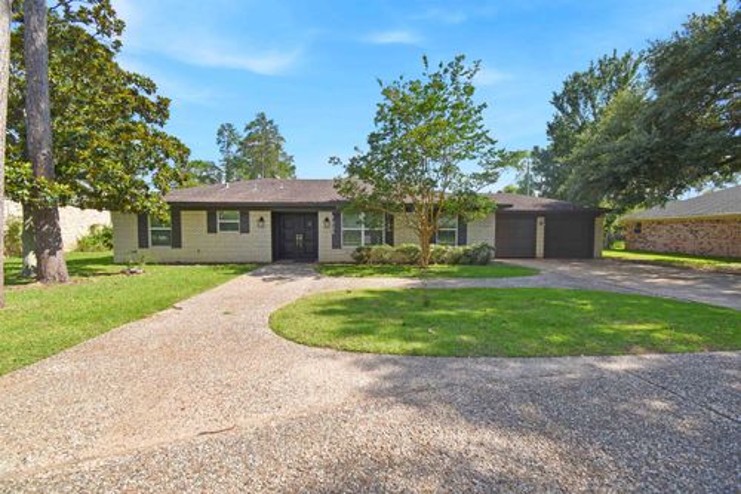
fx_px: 309
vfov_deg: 77.3
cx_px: 370
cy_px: 247
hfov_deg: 100.4
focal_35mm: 15
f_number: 8
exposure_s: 1/200
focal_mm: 10
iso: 100
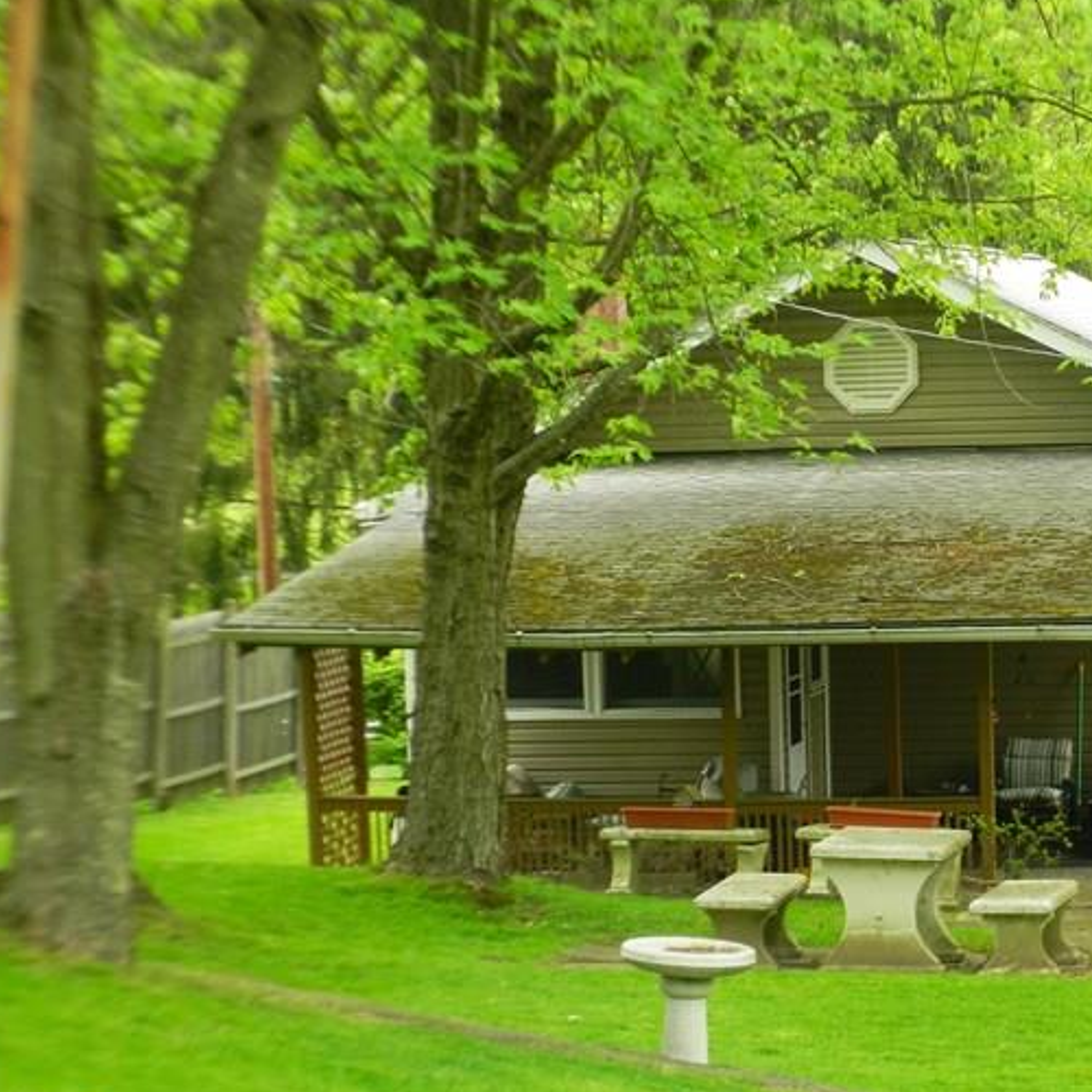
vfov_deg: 11.5
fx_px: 5425
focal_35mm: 152
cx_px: 1057
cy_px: 788
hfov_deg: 11.4
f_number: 4.2
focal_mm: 15.1
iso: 80
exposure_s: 1/50
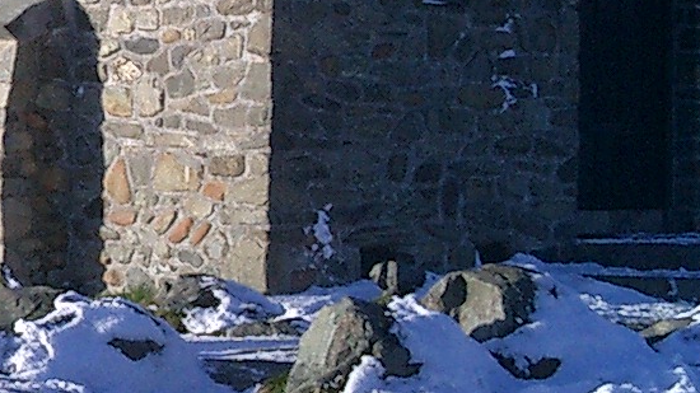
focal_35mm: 142
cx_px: -279
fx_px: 2635
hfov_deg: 14.3
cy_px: 67
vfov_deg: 8.5
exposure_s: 1/640
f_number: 4.2
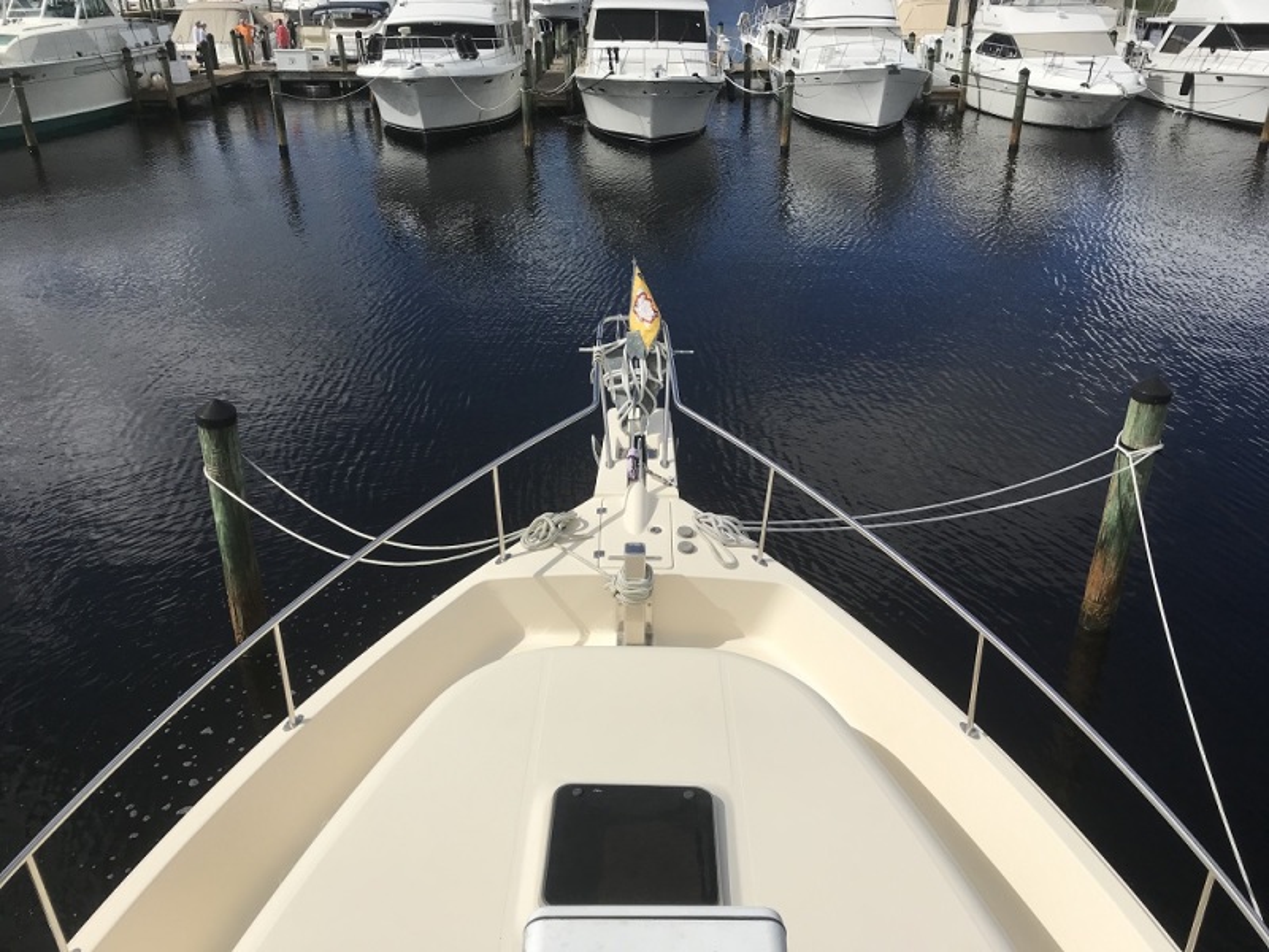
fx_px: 1026
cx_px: 634
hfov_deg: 63.4
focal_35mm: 28
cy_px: 476
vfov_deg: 49.7
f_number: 1.8
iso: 20
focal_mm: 3.99
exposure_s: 1/5988
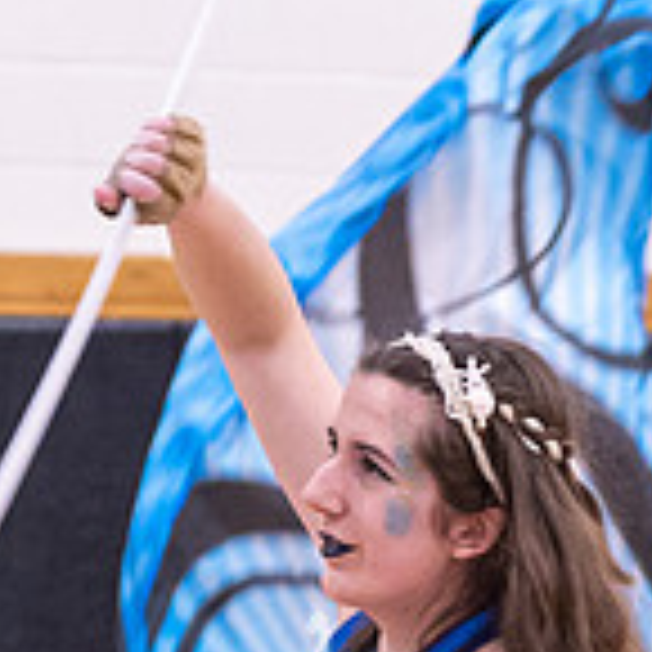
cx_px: 421
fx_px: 12210
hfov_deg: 3.1
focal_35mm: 573
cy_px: 714
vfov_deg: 3.1
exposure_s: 1/200
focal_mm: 105
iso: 3200
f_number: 5
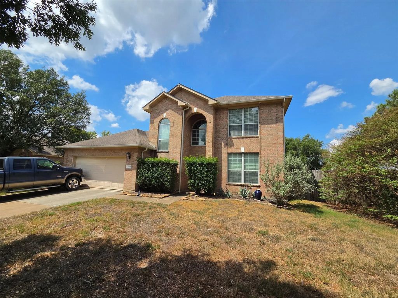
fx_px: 149
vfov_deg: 89.9
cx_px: 199
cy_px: 149
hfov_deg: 106.2
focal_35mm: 13
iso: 100
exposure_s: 1/3608
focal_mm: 2.2
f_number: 2.2
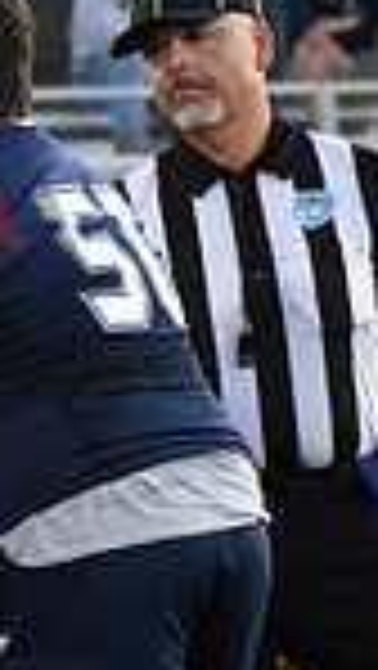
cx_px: -891
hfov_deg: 1.6
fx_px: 13627
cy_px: 474
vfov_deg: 2.8
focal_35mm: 766
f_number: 4.8
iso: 3200
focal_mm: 125
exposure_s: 1/320
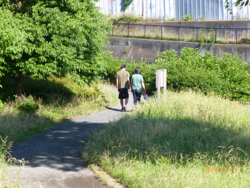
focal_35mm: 129
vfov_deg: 11.5
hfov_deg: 15.3
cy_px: 94
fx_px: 932
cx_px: 125
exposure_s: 1/160
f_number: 5.4
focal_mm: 23.1
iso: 100
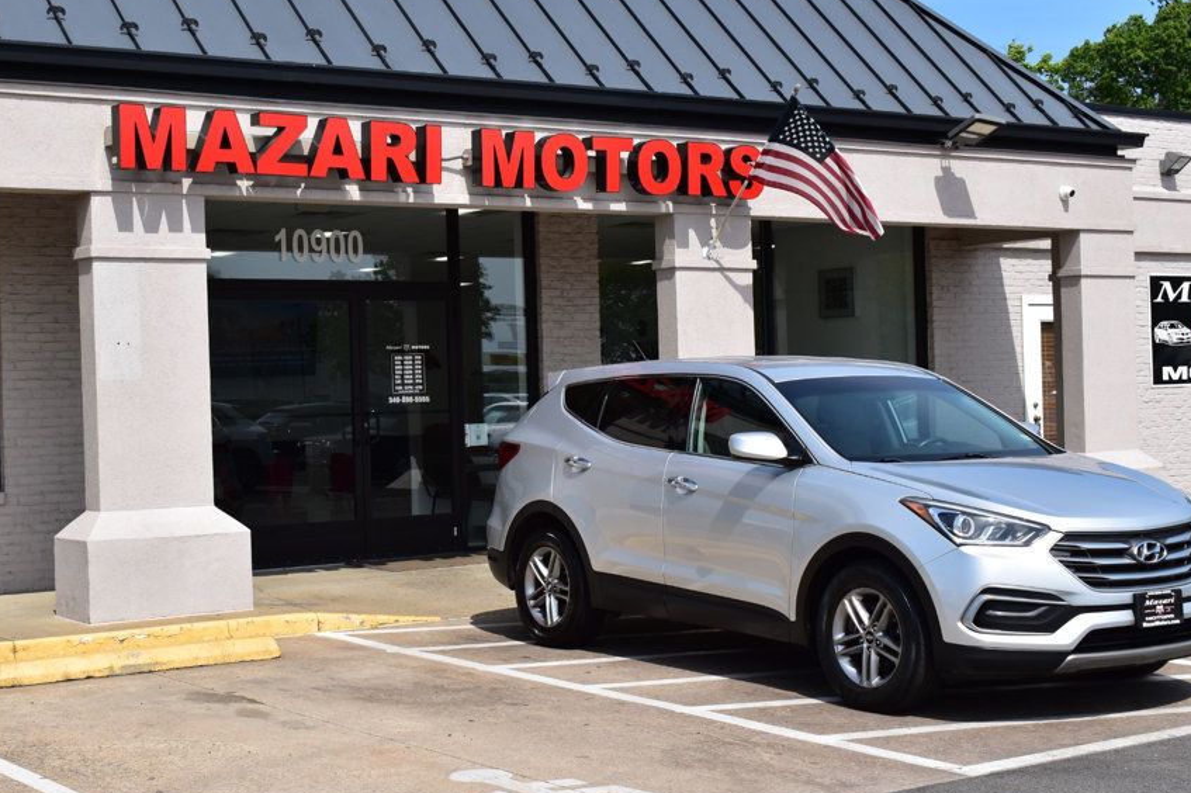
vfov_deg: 23.4
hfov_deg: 34.4
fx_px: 1918
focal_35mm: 58
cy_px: 415
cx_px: 484
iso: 280
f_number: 11
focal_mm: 32
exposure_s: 1/500
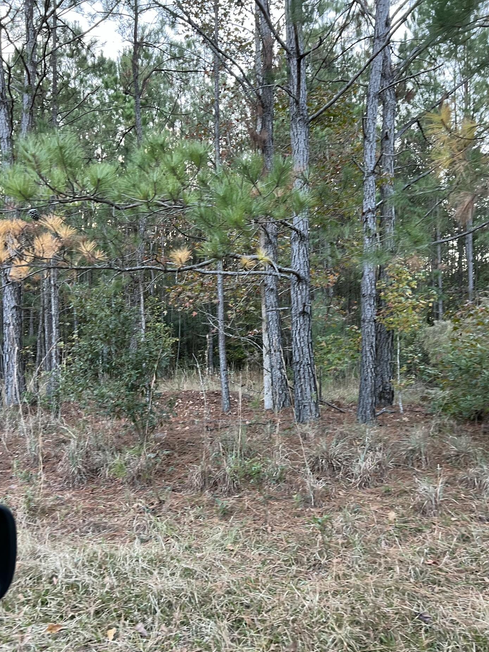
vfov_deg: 63.4
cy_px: 351
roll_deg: -0.3
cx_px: 258
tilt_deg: +0.1
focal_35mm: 28
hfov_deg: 49.7
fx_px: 527
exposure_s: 1/60
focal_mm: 5.7
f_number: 1.5
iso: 125
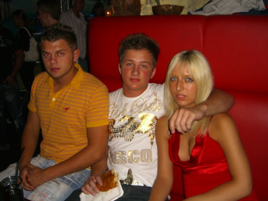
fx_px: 294
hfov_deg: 49.0
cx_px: 134
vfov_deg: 37.7
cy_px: 100
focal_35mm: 38
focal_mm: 7.9
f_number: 2.8
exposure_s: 1/60
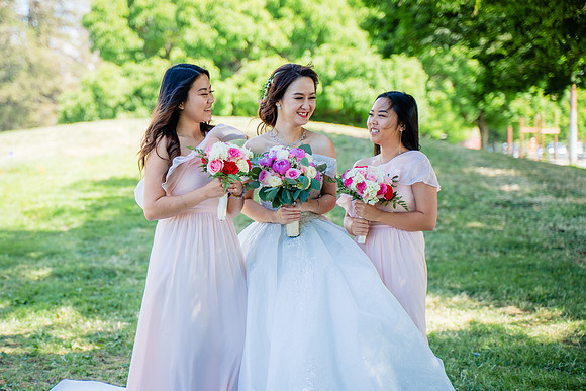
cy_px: 234
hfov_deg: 20.0
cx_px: 218
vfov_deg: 13.5
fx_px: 1655
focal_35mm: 102
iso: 200
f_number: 2.8
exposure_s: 1/400
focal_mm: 75
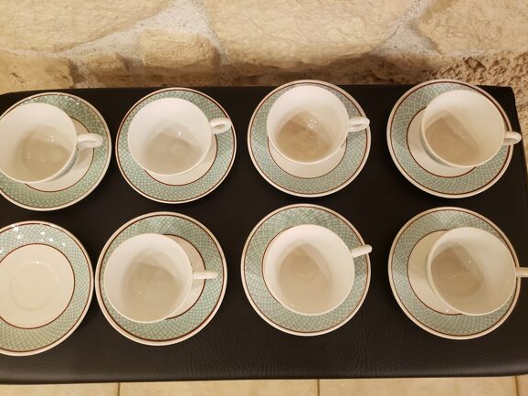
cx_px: 260
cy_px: 199
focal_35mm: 27
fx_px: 412
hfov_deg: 65.3
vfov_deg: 51.3
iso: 250
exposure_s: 1/25
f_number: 1.5
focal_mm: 4.3
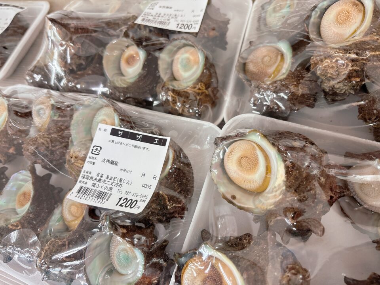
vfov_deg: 53.1
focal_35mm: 26
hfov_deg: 67.3
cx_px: 190
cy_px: 142
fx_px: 285
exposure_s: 1/60
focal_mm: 5.96
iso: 125
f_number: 1.6
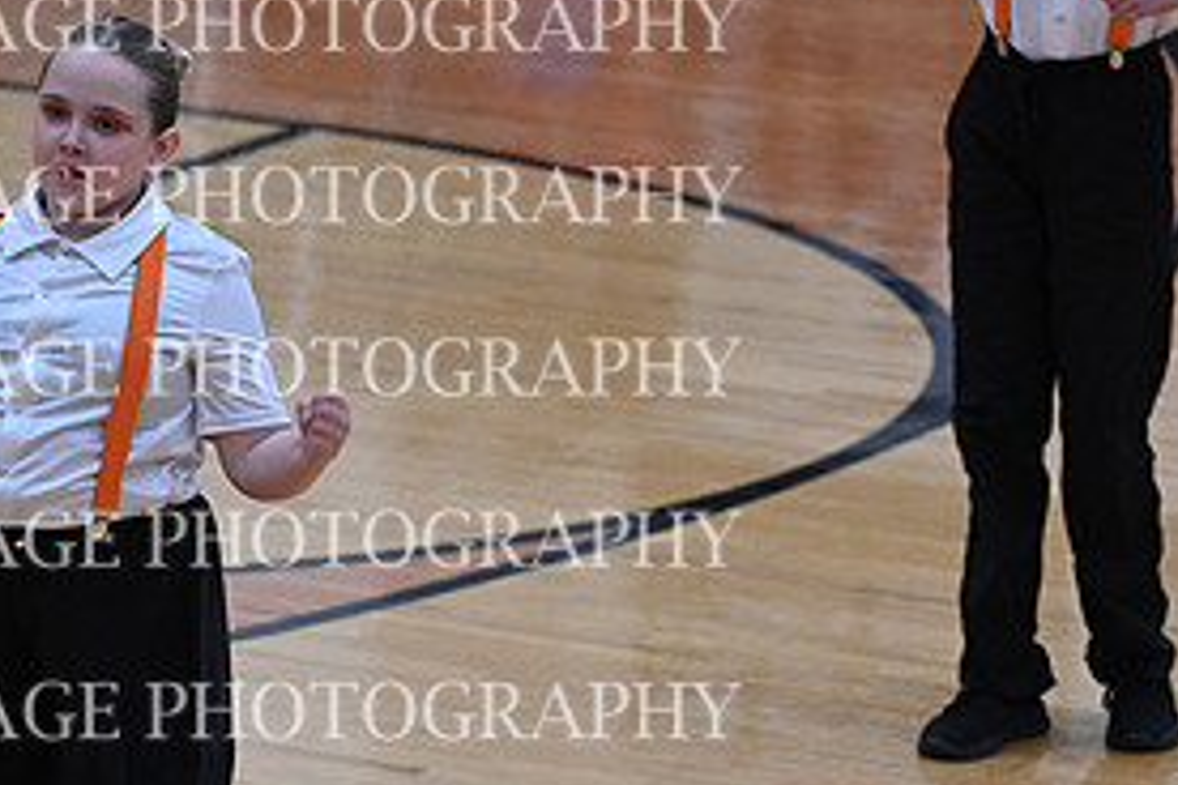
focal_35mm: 420
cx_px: 124
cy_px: 625
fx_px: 13742
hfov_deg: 4.9
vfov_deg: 3.3
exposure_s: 1/400
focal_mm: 200
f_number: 4
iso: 4000
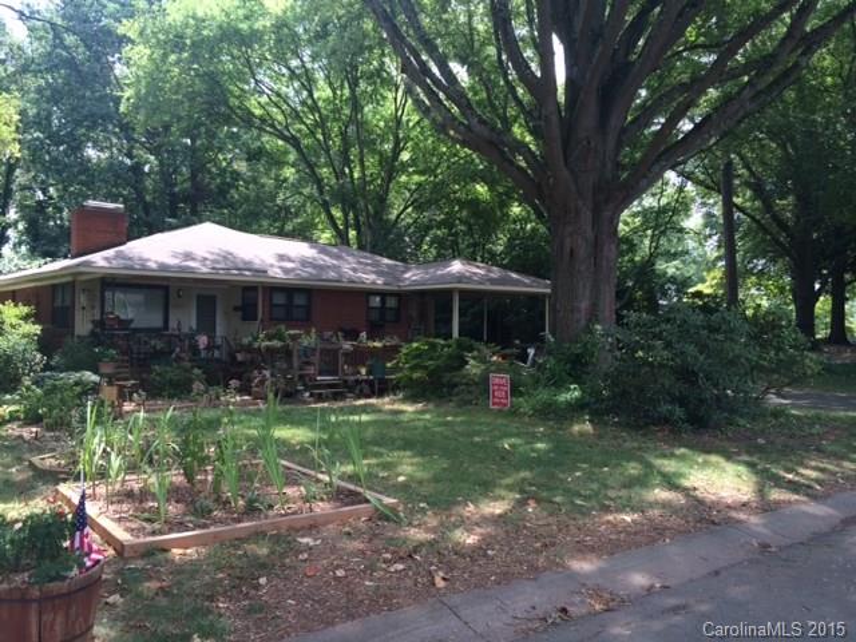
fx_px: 742
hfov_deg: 60.0
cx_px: 428
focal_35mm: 30
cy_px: 321
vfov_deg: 46.8
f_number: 2.2
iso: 32
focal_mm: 4.12
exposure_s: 1/241
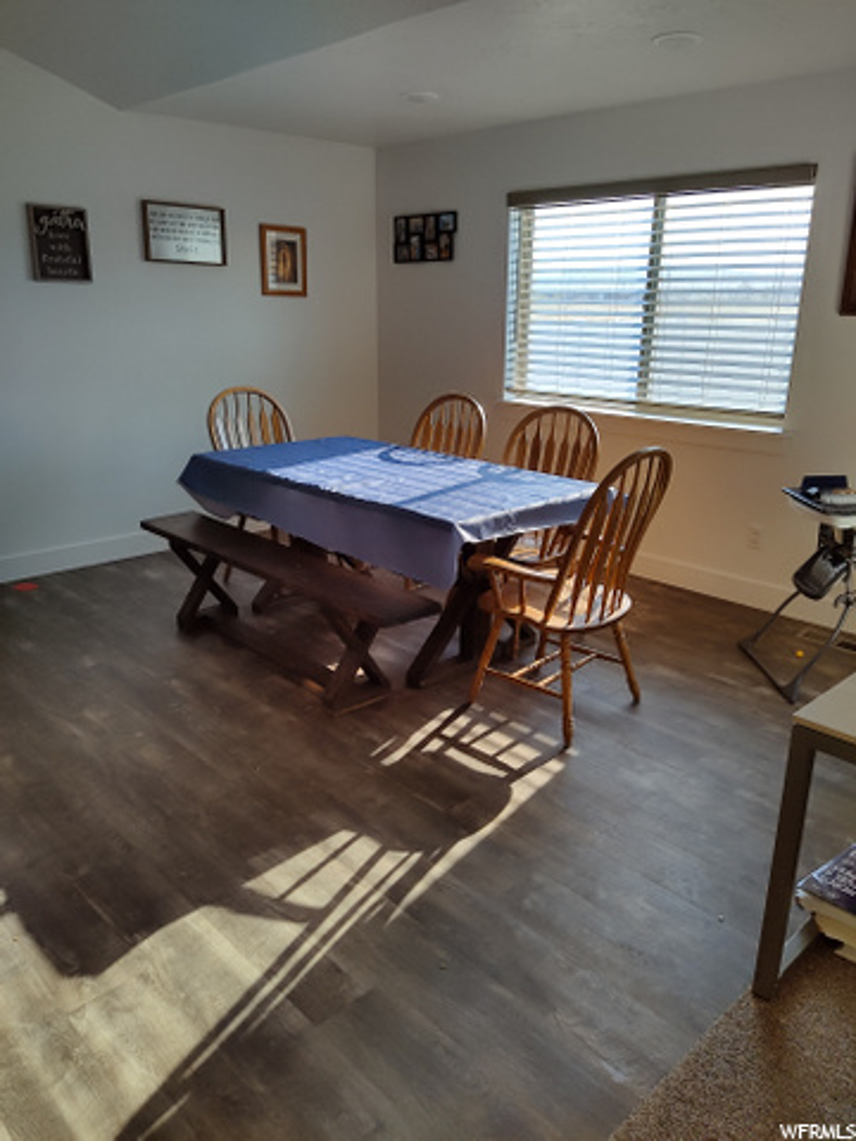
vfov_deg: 65.3
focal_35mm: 27
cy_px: 570
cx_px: 428
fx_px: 890
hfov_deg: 51.4
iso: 112
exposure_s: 1/248
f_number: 1.79
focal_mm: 4.71
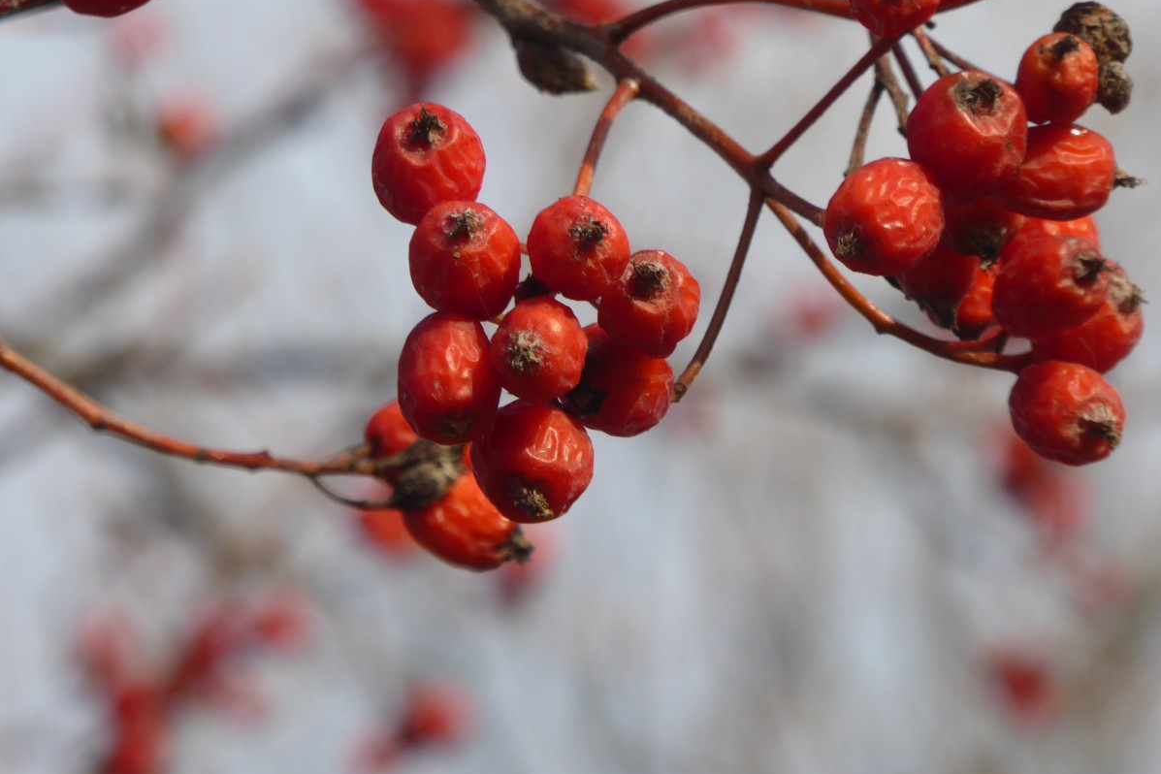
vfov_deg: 3.5
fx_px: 12544
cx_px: 581
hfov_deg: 5.3
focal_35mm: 389
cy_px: 386
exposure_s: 1/200
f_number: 6
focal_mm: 66.8
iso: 100
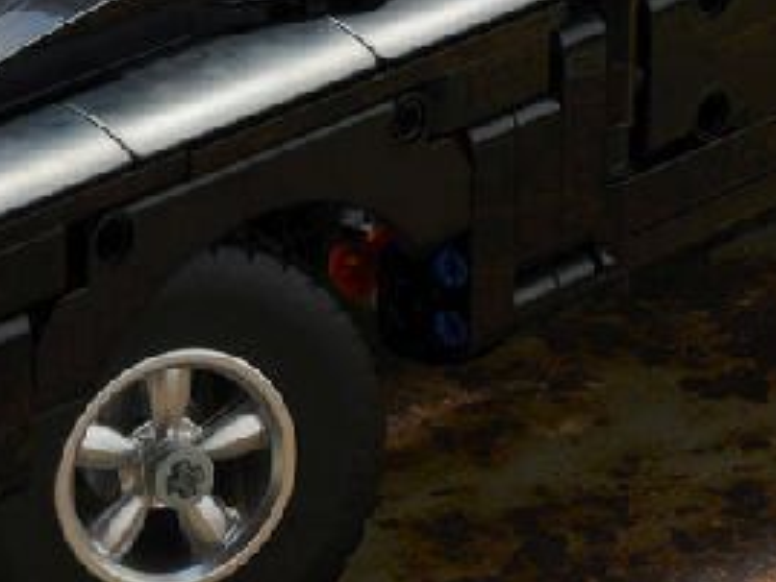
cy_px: -242
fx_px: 5540
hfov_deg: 8.0
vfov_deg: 6.0
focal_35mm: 247
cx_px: 352
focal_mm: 36
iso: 100
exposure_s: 1/5
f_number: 11
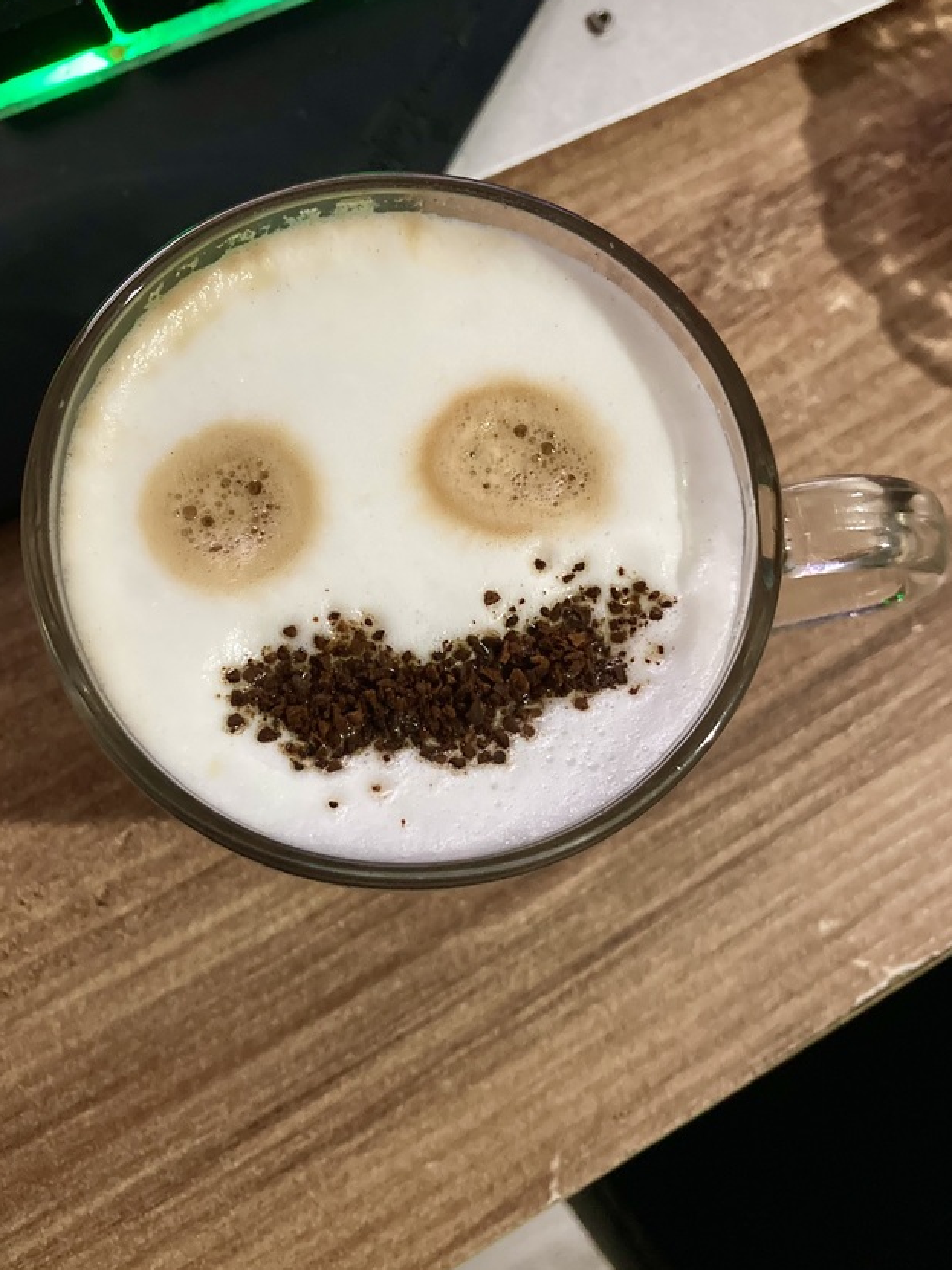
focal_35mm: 31
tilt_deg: -73.5
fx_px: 1137
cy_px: 608
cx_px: 445
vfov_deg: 58.3
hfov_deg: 45.4
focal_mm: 3.99
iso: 640
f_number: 1.8
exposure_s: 1/30
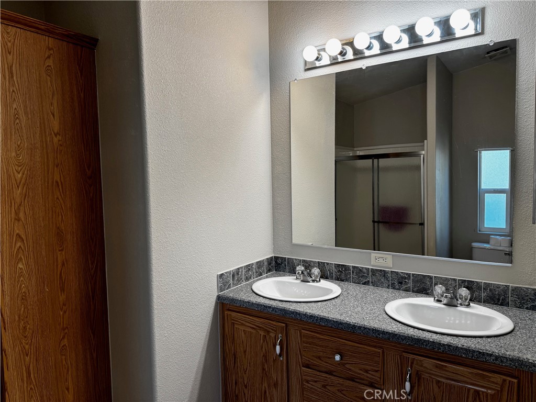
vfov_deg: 56.8
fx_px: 372
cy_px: 201
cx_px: 268
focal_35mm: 24
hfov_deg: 71.6
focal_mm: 6.76
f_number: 1.78
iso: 125
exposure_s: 1/120
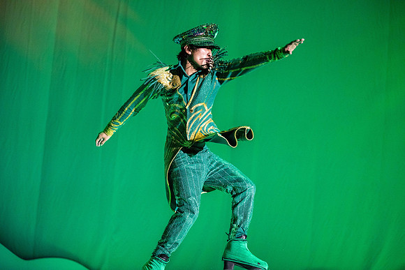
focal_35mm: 93
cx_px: 202
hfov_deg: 21.9
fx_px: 1046
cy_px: 135
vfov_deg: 14.7
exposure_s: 1/1000
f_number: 3.2
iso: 2500
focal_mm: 93
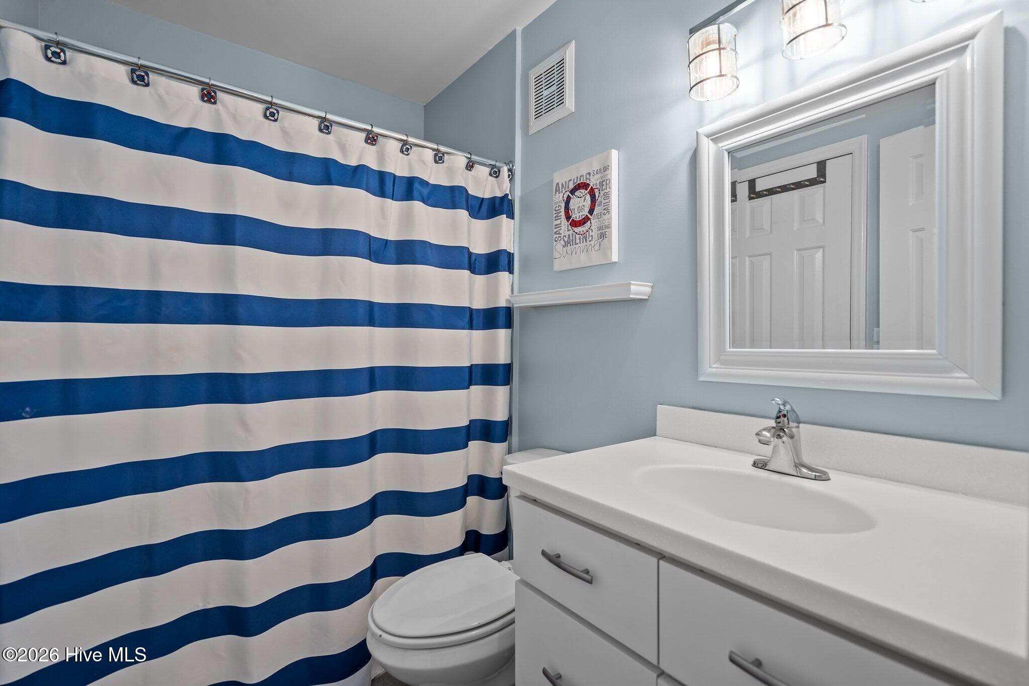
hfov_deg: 96.7
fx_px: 457
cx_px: 514
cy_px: 343
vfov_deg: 73.7
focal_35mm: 16
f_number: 4
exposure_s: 1/3
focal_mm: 16
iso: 320
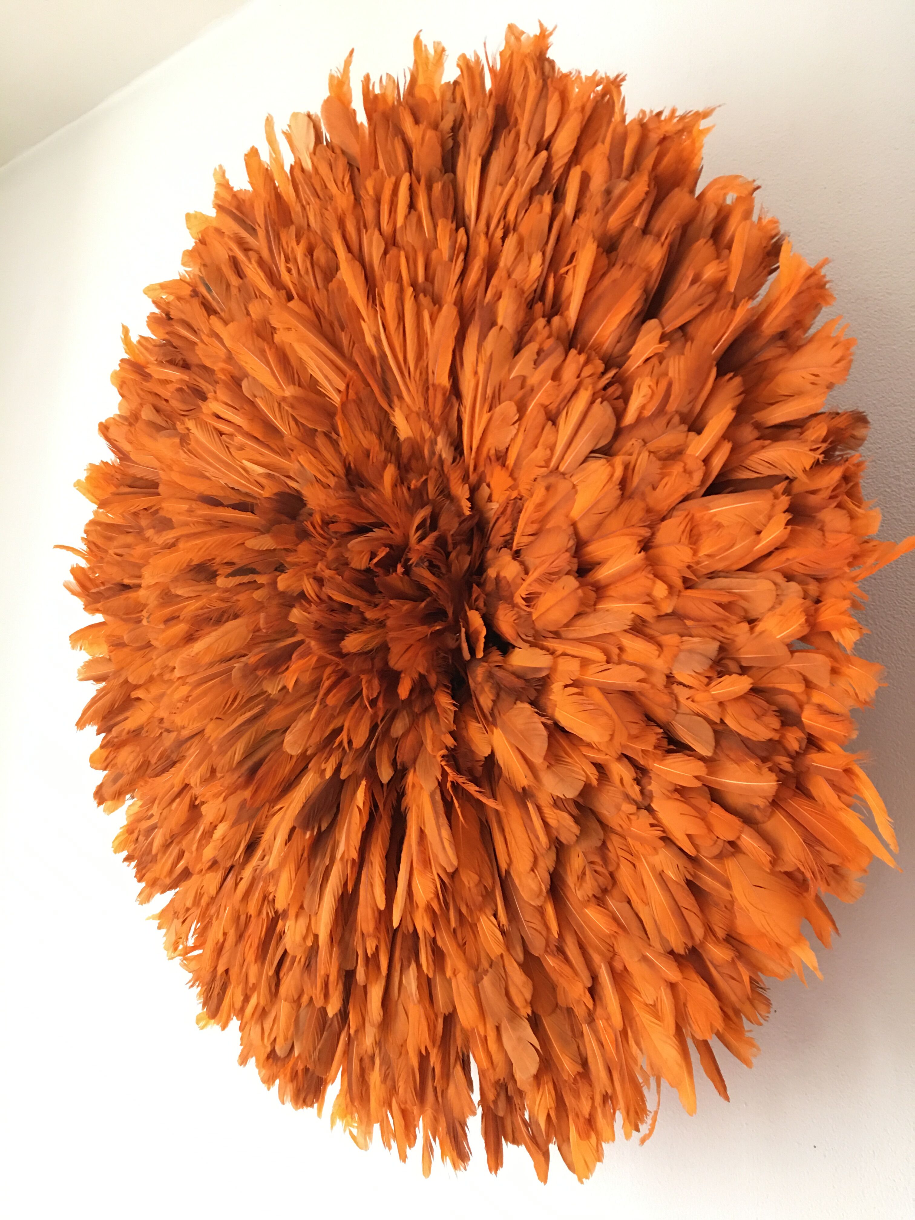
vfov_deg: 61.7
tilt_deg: +7.8
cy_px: 610
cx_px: 458
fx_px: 1022
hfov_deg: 48.2
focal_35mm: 29
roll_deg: -3.3
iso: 125
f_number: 2.2
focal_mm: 4.15
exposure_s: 1/17
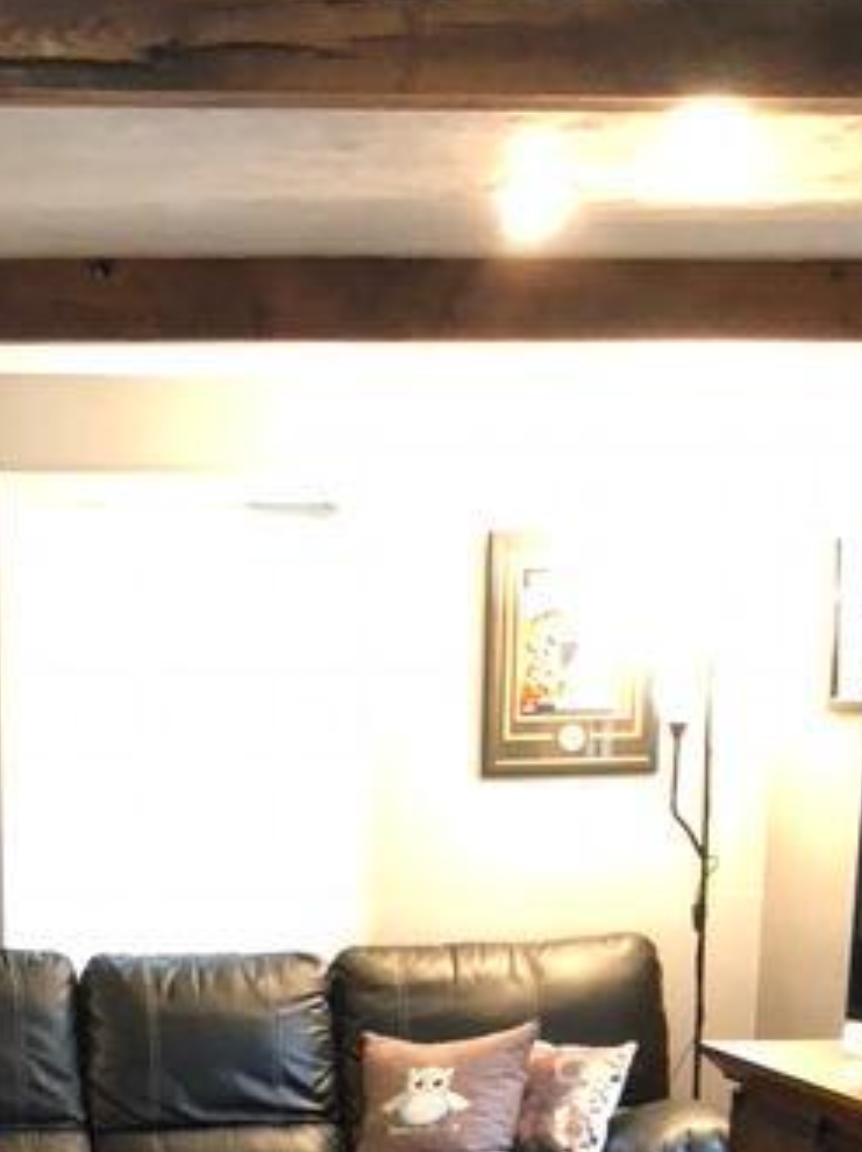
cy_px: 1347
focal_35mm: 87
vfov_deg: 21.1
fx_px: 2892
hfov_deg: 16.8
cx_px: 133
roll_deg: -0.2
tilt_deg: -13.0
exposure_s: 1/4
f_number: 1.8
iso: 125
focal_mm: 4
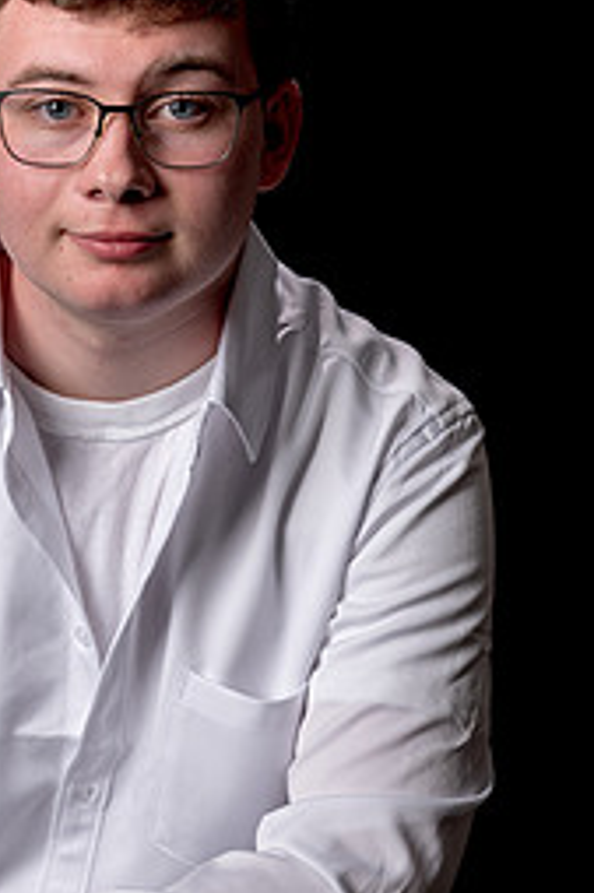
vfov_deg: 16.5
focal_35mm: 124
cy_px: 454
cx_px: 81
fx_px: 3073
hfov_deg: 11.0
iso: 100
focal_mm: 70
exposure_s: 1/160
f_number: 5
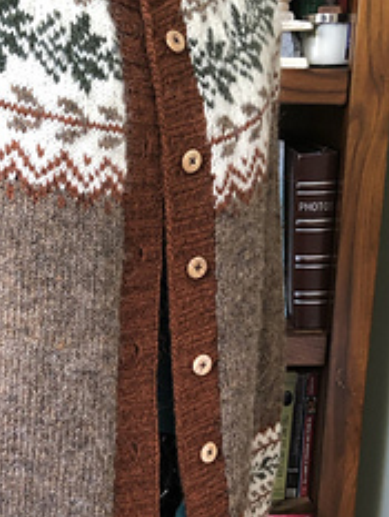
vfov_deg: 32.1
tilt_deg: -14.6
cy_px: 302
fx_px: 898
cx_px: 61
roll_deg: -0.5
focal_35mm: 60
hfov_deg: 23.9
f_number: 1.8
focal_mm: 3.99
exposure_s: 1/15
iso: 80
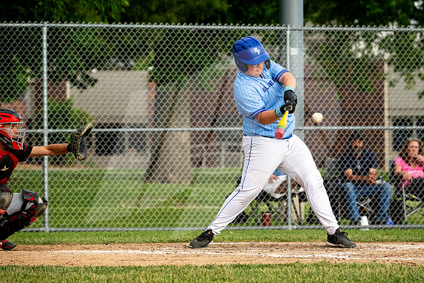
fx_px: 4430
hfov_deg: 5.5
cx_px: 255
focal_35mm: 376
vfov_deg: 3.7
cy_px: 114
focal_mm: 310
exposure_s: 1/2000
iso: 2000
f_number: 8
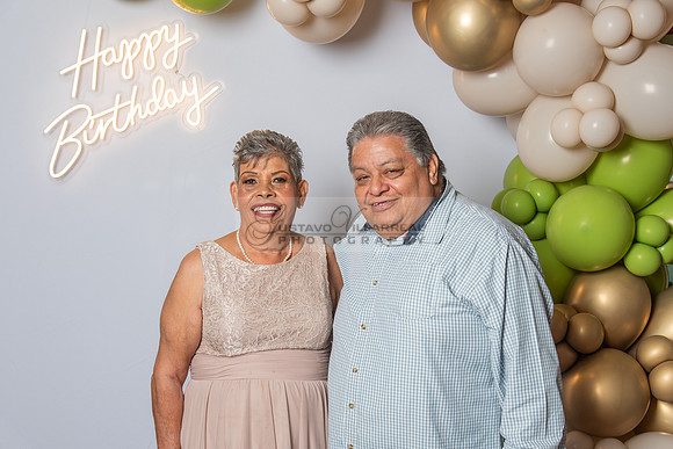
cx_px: 335
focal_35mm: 55
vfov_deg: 24.4
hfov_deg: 36.1
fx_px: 1033
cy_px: 310
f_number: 5.6
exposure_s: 1/160
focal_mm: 36
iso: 200
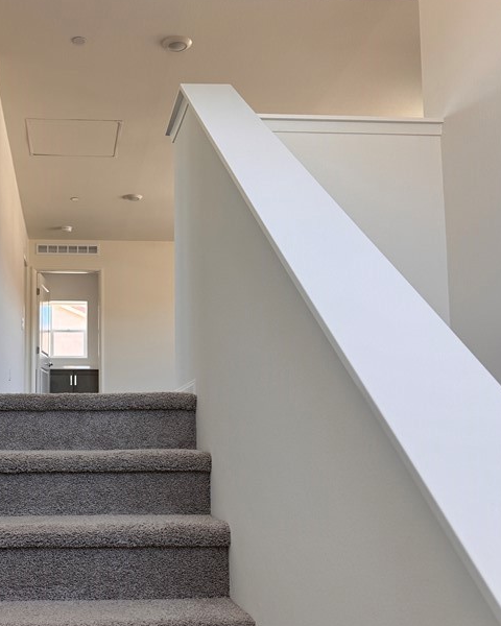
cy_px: 353
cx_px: 112
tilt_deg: +6.4
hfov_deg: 36.3
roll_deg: -0.3
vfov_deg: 45.7
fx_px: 741
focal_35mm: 40
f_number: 1.78
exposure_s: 1/121
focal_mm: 6.76
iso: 80
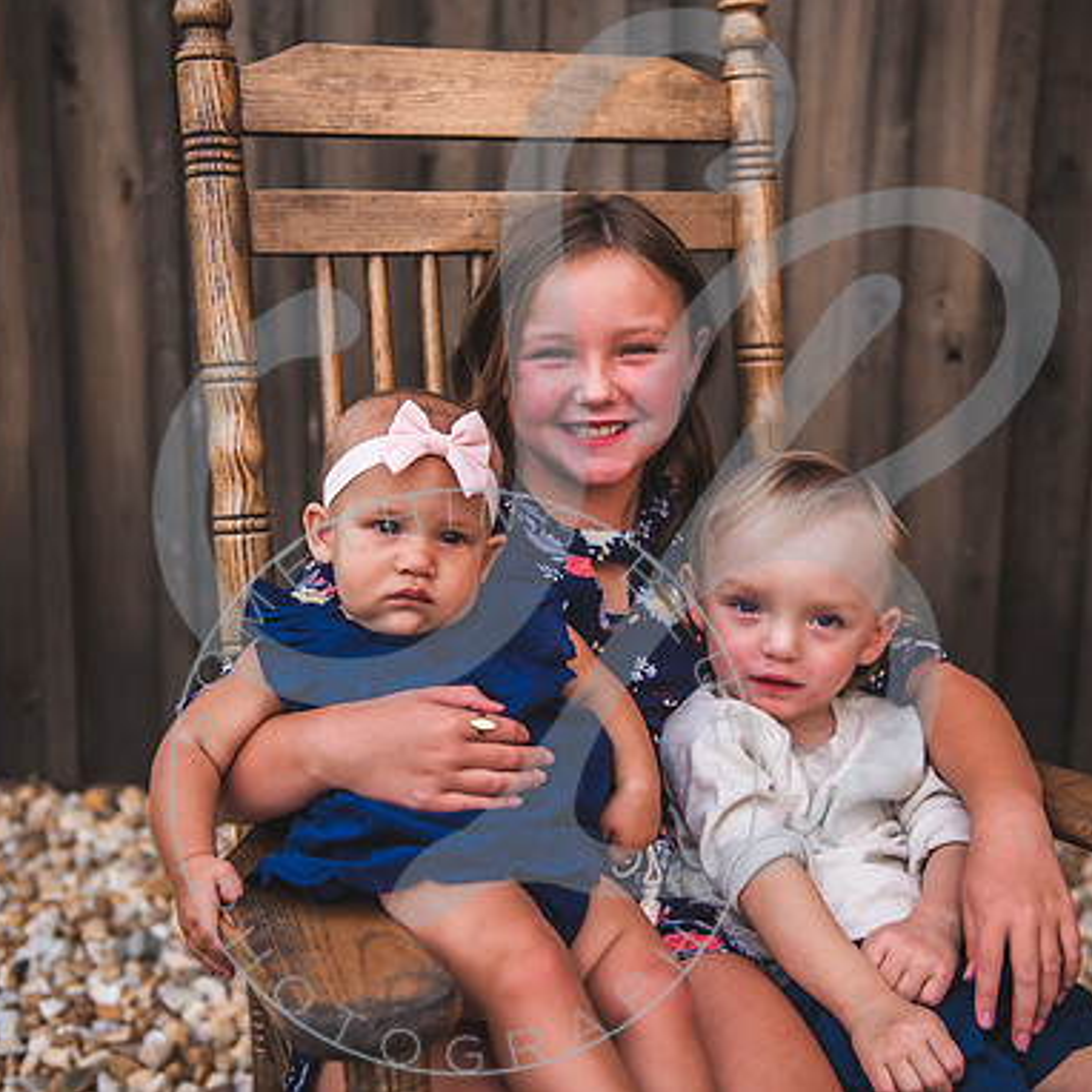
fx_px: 1749
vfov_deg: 34.7
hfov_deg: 34.6
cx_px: 606
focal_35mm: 49
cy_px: 542
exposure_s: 1/320
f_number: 2.8
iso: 100
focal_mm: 38
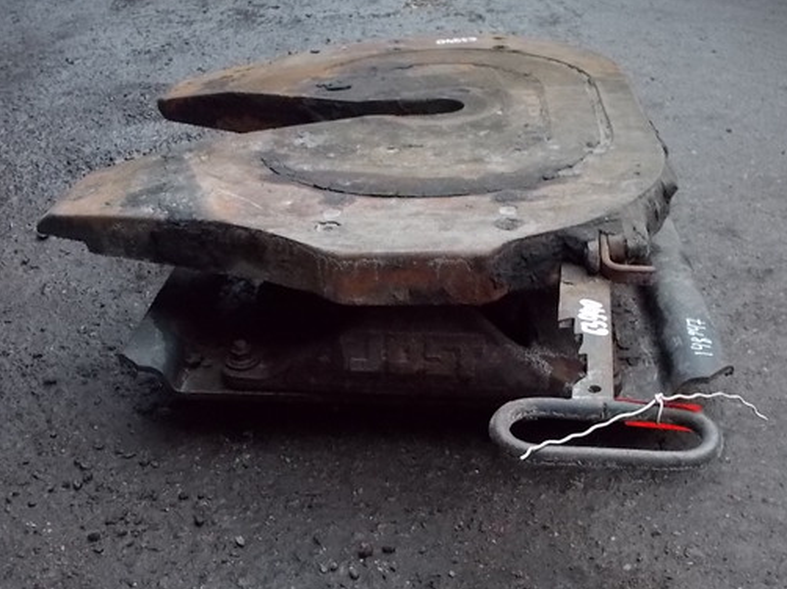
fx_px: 841
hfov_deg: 50.1
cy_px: 357
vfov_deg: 38.5
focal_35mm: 37
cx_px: 426
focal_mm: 4.1
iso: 320
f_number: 3.3
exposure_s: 1/25
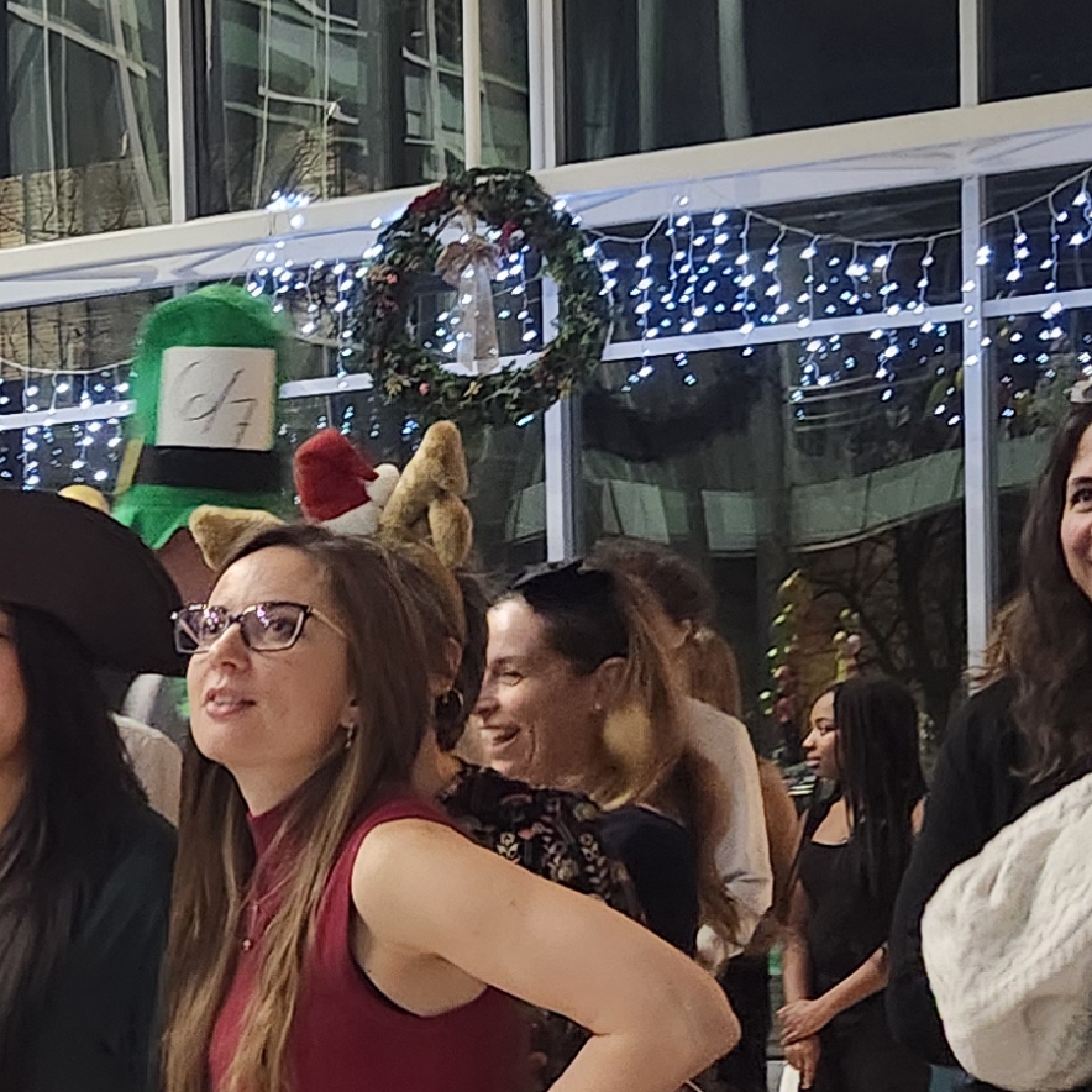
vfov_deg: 18.5
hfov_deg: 17.6
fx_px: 3284
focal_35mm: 92
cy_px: 1031
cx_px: -359
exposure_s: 1/24
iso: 1250
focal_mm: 5.54
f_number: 1.8
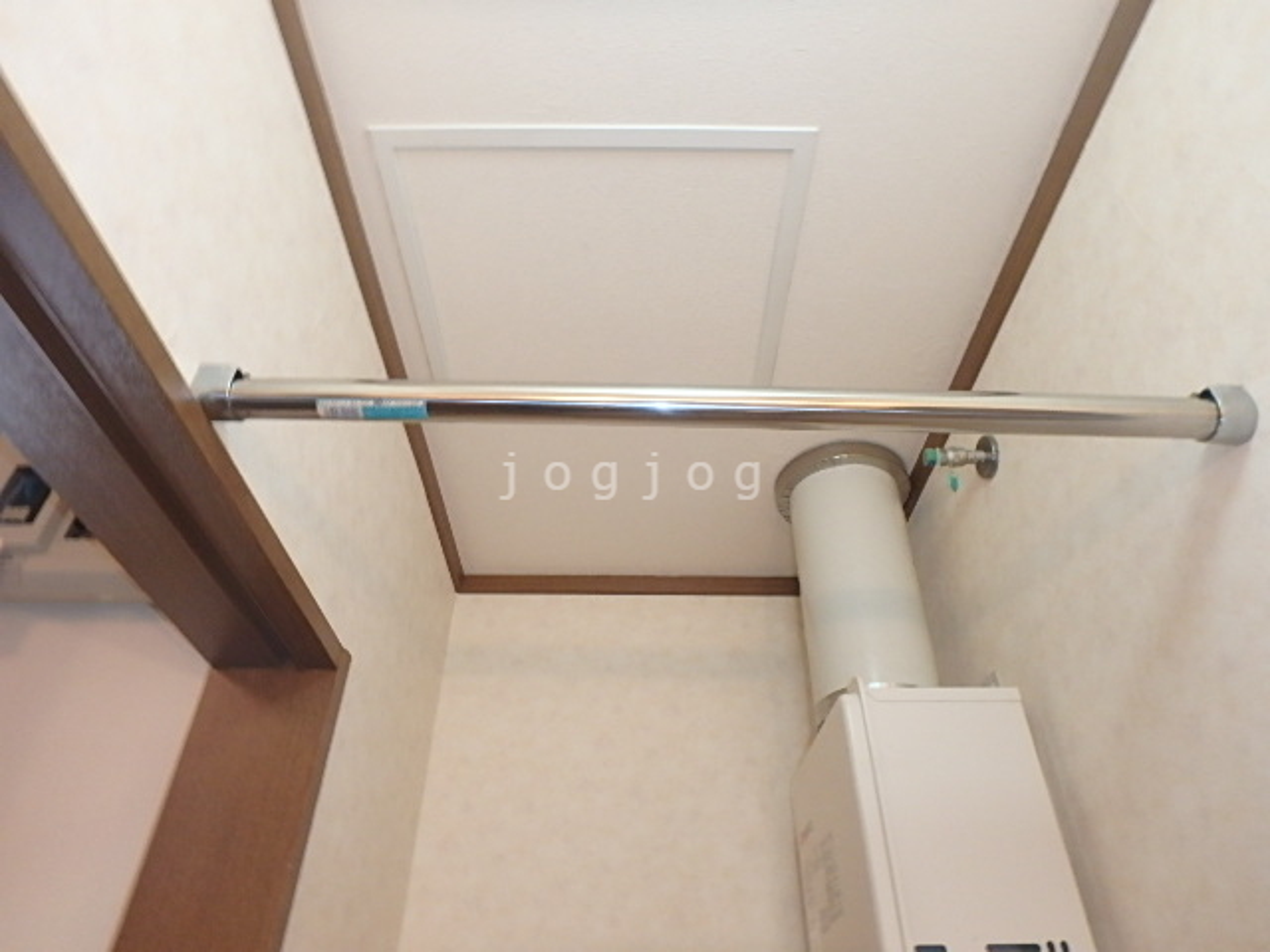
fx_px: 770
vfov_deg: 63.4
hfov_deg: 79.0
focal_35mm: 21
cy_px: 476
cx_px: 635
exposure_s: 1/30
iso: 400
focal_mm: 3.7
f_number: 3.5
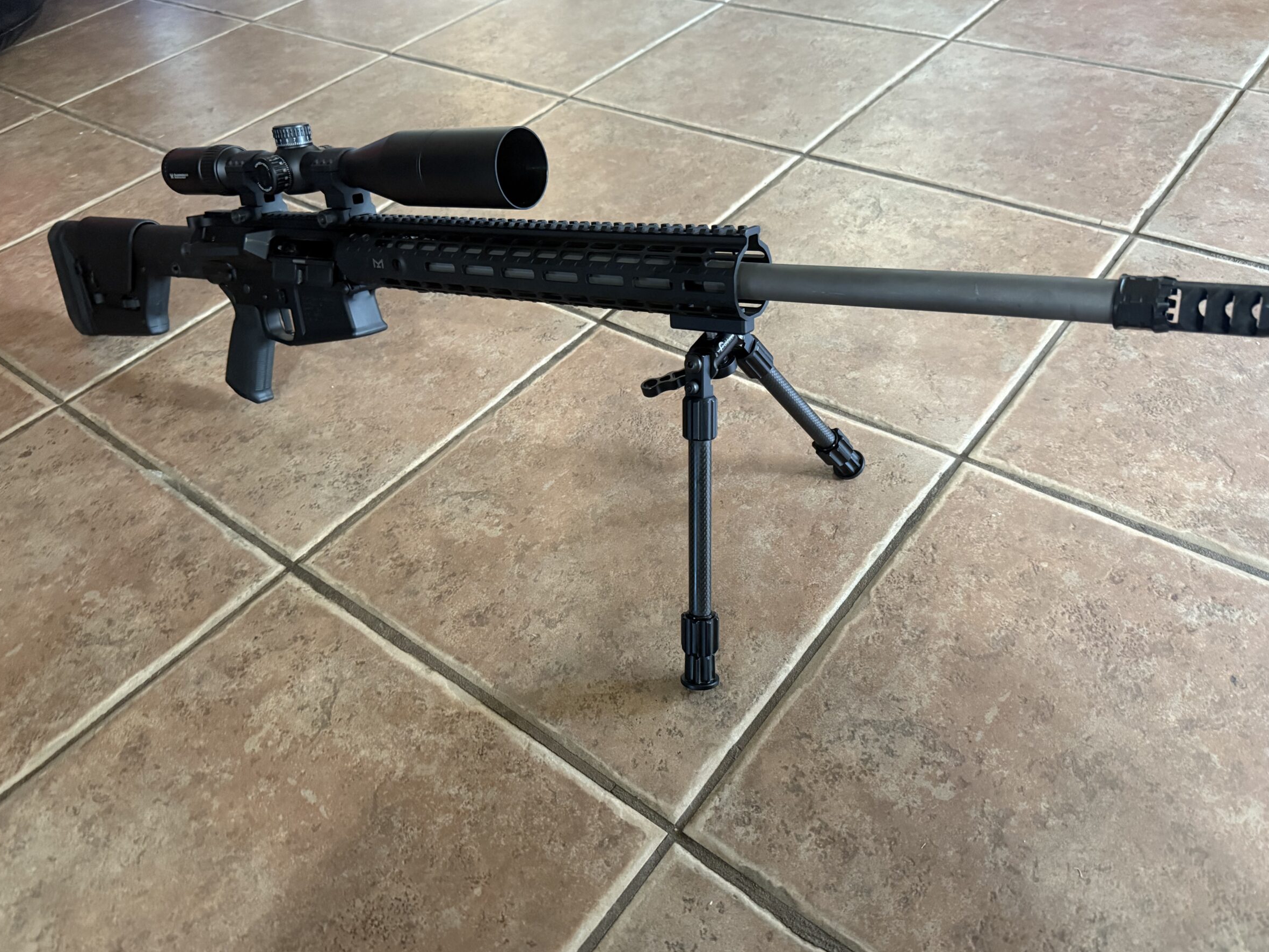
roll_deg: +9.1
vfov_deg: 53.1
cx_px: 641
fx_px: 953
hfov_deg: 67.3
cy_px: 464
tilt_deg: -43.8
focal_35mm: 26
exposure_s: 1/40
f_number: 1.78
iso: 640
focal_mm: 6.76
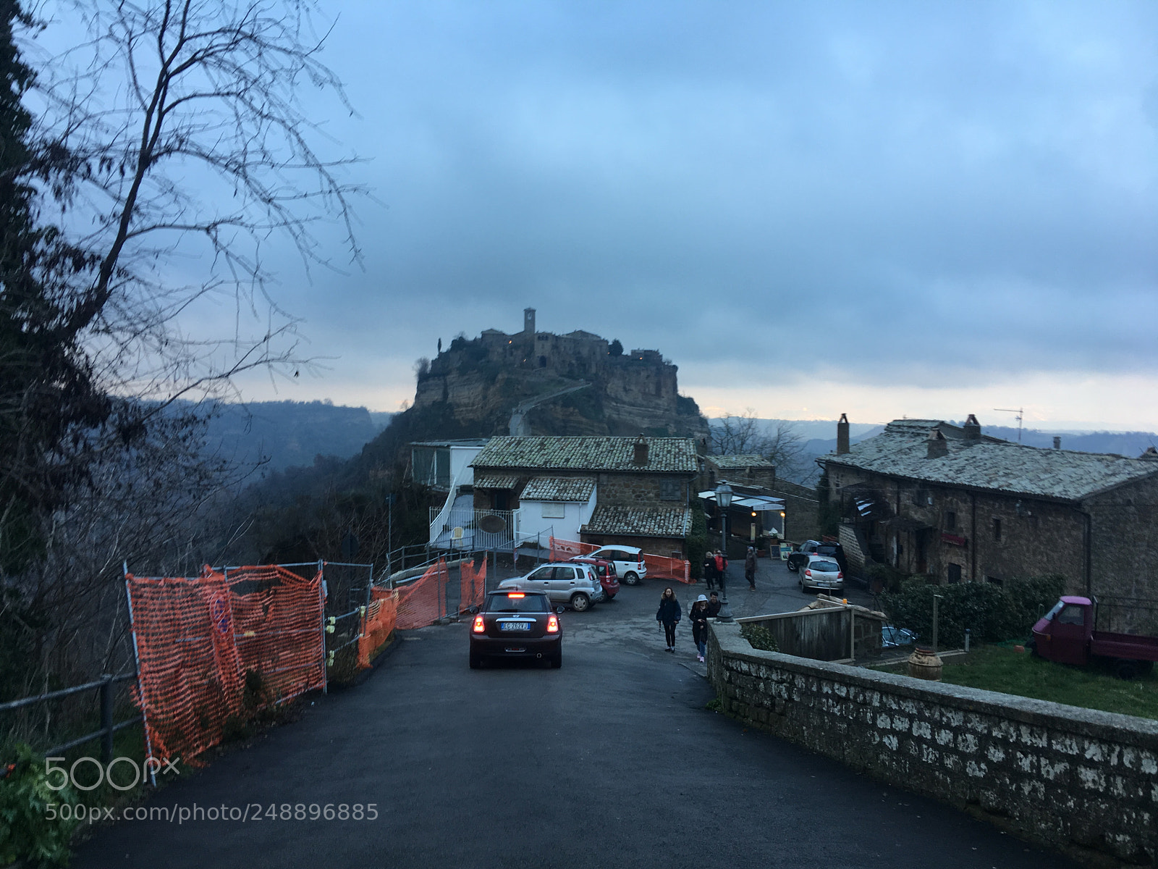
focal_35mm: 29
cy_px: 434
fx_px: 970
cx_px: 579
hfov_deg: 61.7
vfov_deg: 48.2
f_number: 2.2
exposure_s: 1/100
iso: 25
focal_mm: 4.15
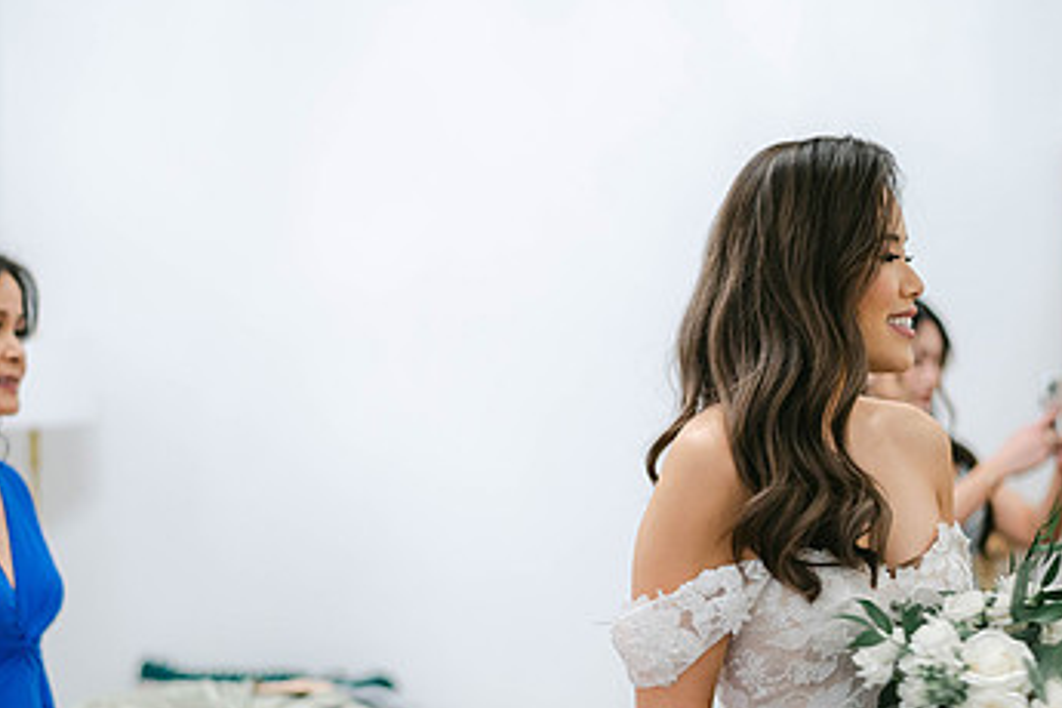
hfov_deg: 24.2
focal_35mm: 84
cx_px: 443
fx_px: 2478
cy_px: 539
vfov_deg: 16.2
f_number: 1.8
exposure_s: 1/125
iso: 560
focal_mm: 50
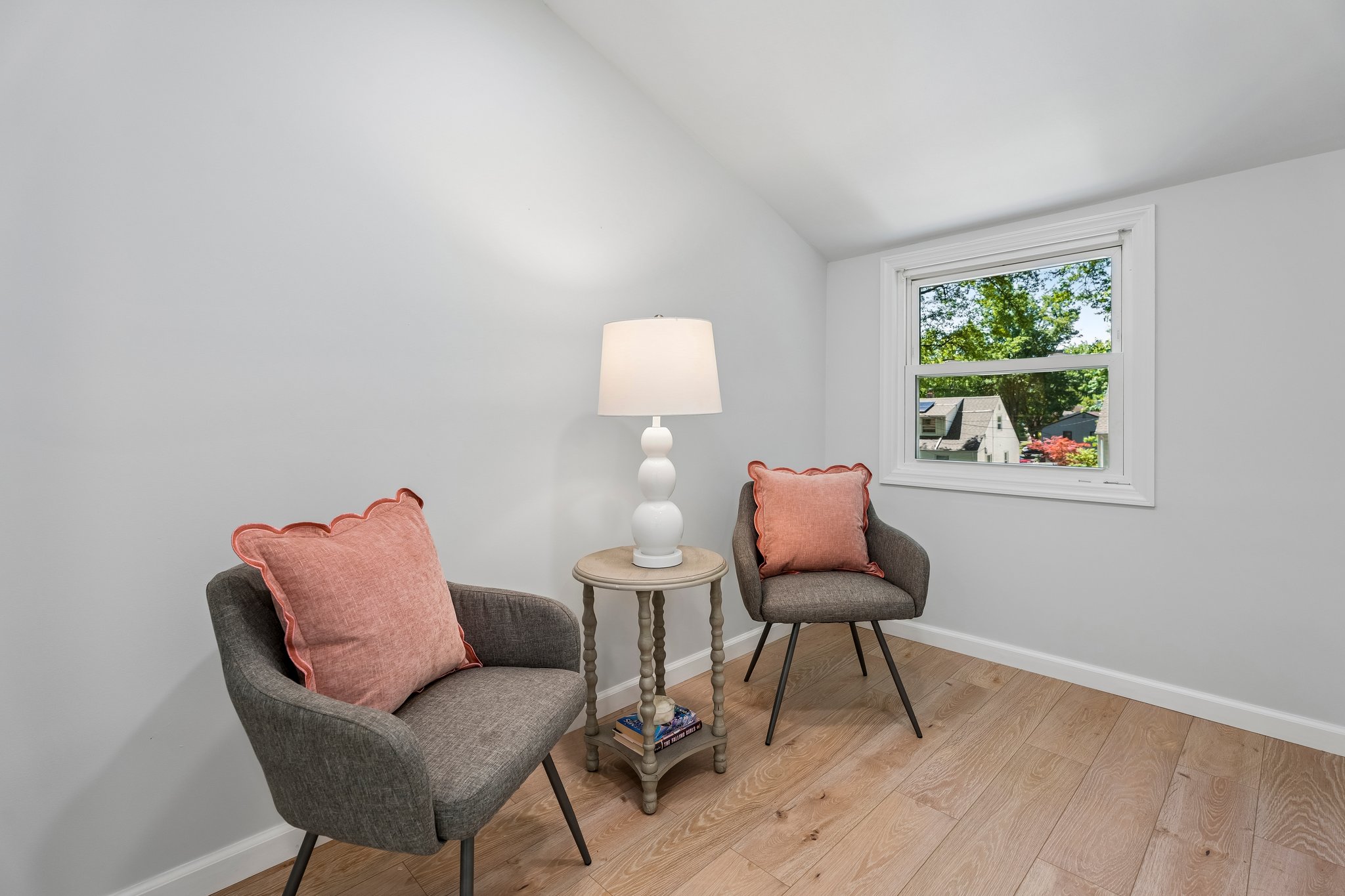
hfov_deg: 96.7
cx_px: 672
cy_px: 448
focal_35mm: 16
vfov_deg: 73.7
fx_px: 598
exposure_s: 1/20
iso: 250
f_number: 6.3
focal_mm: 16
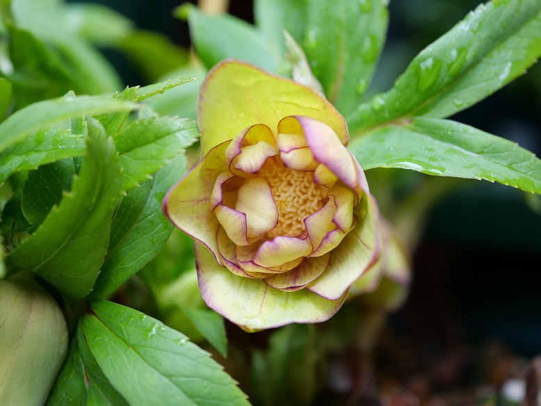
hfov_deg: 32.2
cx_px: 270
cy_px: 203
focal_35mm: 60
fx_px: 938
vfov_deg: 24.4
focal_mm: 30
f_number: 2.8
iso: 250
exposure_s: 1/60
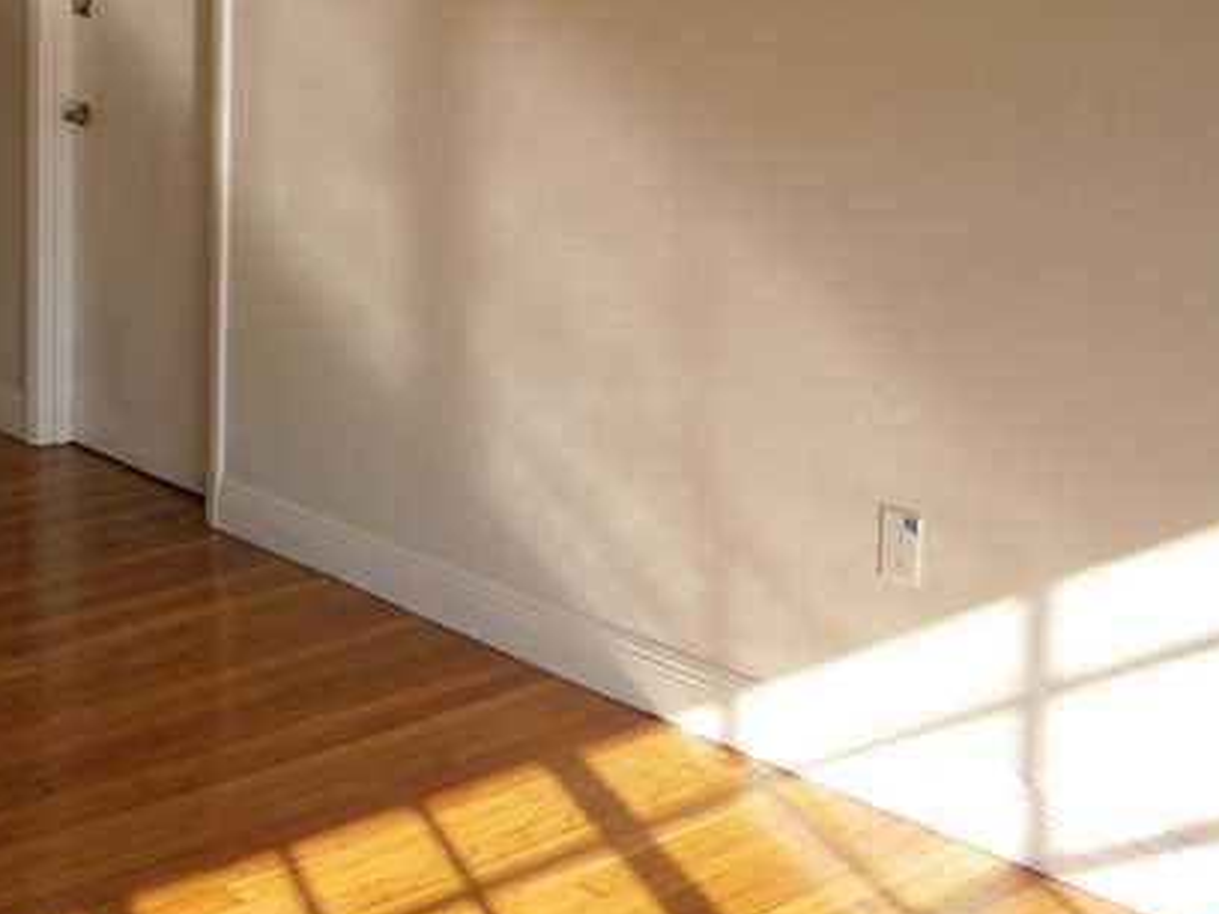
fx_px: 1796
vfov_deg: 27.7
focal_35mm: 51
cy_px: 125
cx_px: 60
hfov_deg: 34.7
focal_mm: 4.7
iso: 100
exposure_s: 1/200
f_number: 2.8
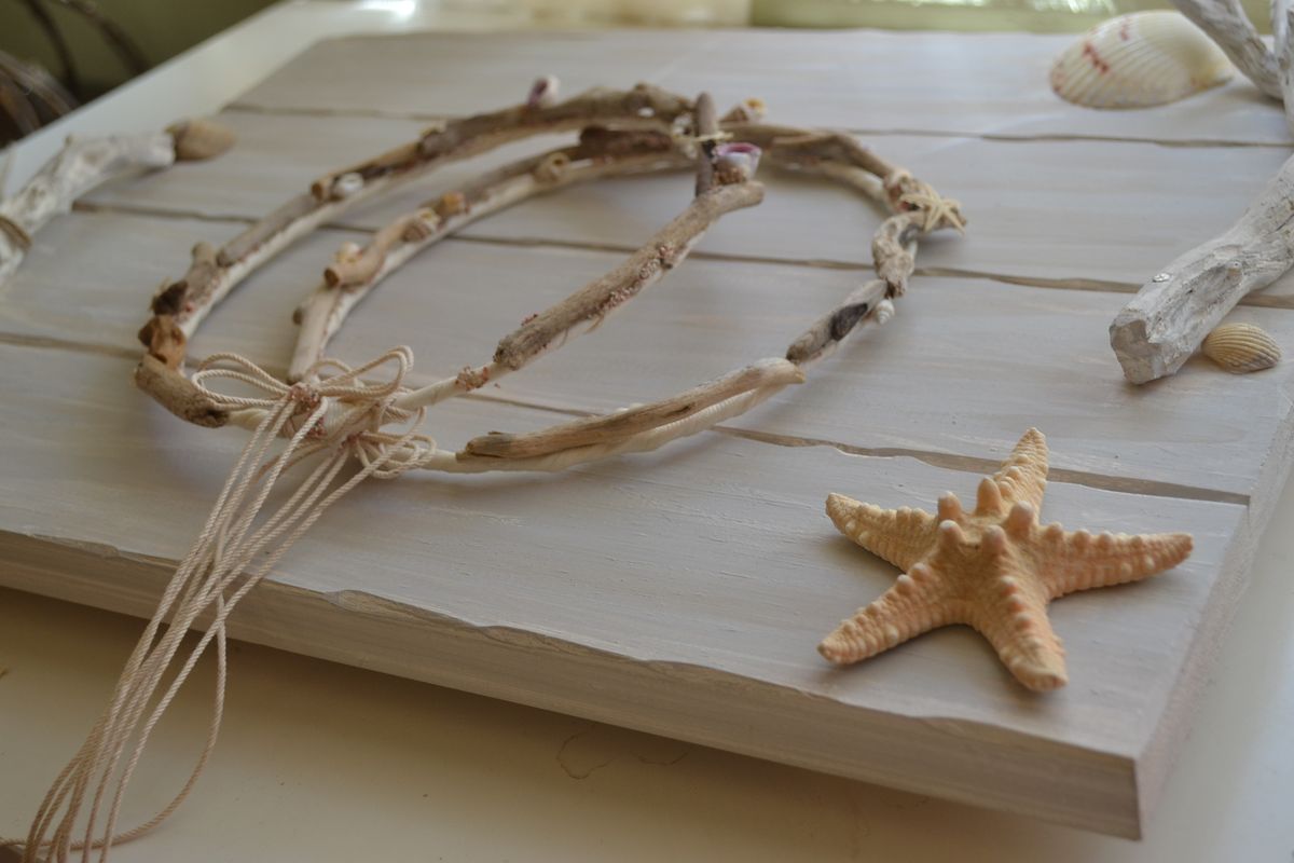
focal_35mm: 51
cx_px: 647
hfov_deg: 38.9
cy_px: 432
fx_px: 1833
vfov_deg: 26.5
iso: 400
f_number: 5
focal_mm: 34
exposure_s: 1/100
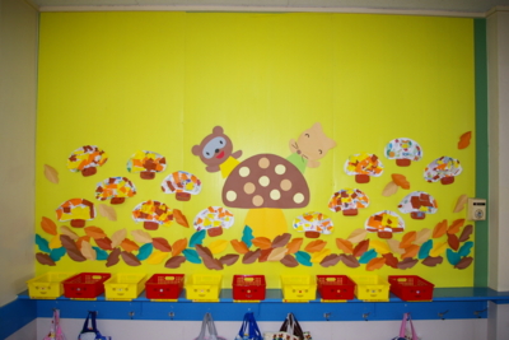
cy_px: 170
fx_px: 382
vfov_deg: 48.0
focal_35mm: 27
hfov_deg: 67.4
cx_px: 254
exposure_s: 1/30
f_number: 3.5
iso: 200
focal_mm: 18
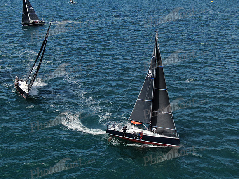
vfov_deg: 30.3
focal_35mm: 48
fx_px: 331
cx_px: 120
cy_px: 90
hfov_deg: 39.7
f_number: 3.8
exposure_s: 1/640
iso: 100
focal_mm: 8.6
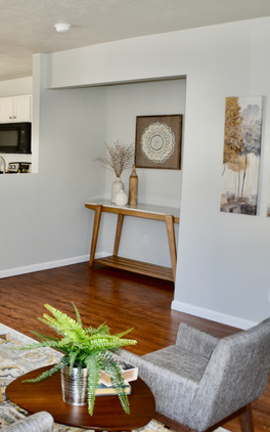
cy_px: 214
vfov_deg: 39.6
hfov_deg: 24.2
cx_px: -1
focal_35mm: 51
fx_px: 600
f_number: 4
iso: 400
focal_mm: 22
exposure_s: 1/60
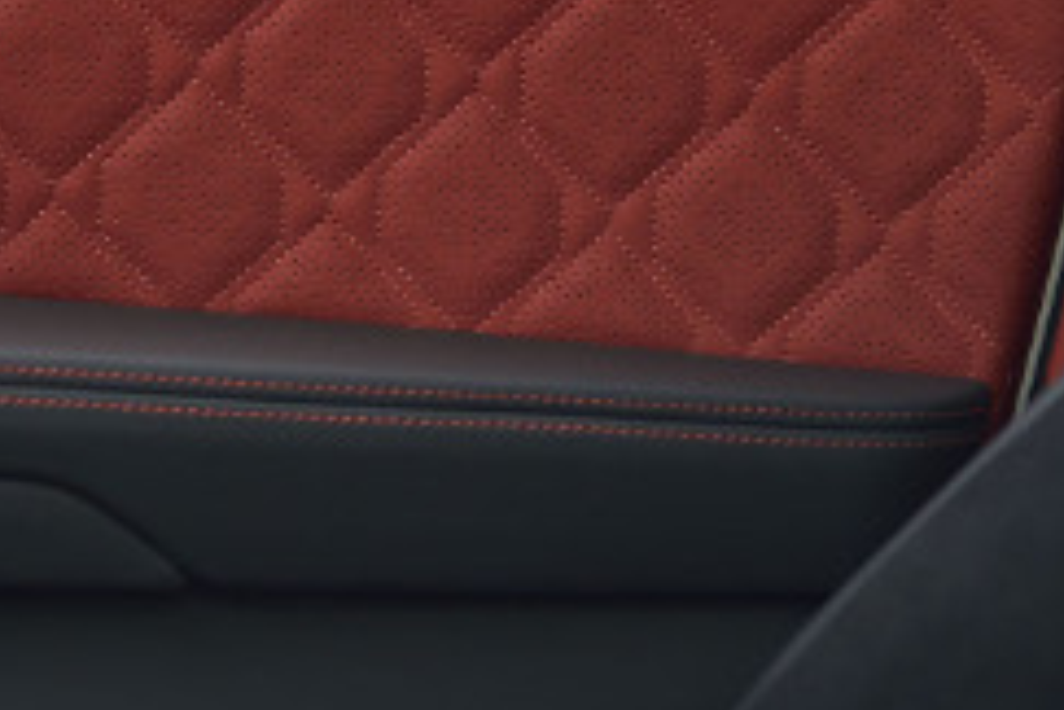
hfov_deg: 9.7
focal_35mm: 211
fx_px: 6236
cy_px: 118
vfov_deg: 6.5
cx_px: 193
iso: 250
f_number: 1.6
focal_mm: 50
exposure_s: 1/100
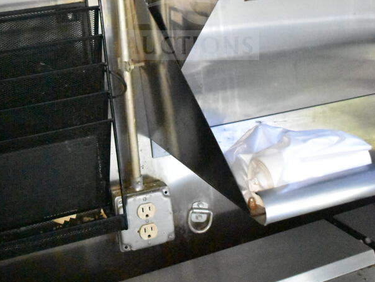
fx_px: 715
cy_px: 10
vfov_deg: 21.6
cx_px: 188
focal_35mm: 66
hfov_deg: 29.4
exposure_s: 1/50
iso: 25600
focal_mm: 30
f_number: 4.2
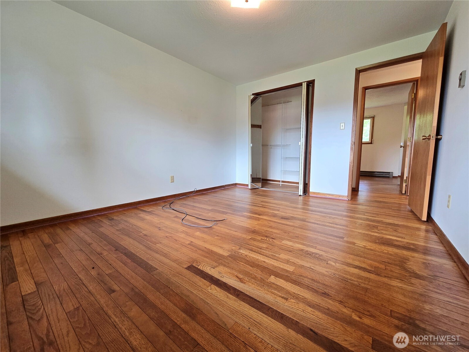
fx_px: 176
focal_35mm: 13
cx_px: 234
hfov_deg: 106.2
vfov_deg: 89.9
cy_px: 176
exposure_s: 1/60
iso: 125
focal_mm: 2.2
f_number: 2.2
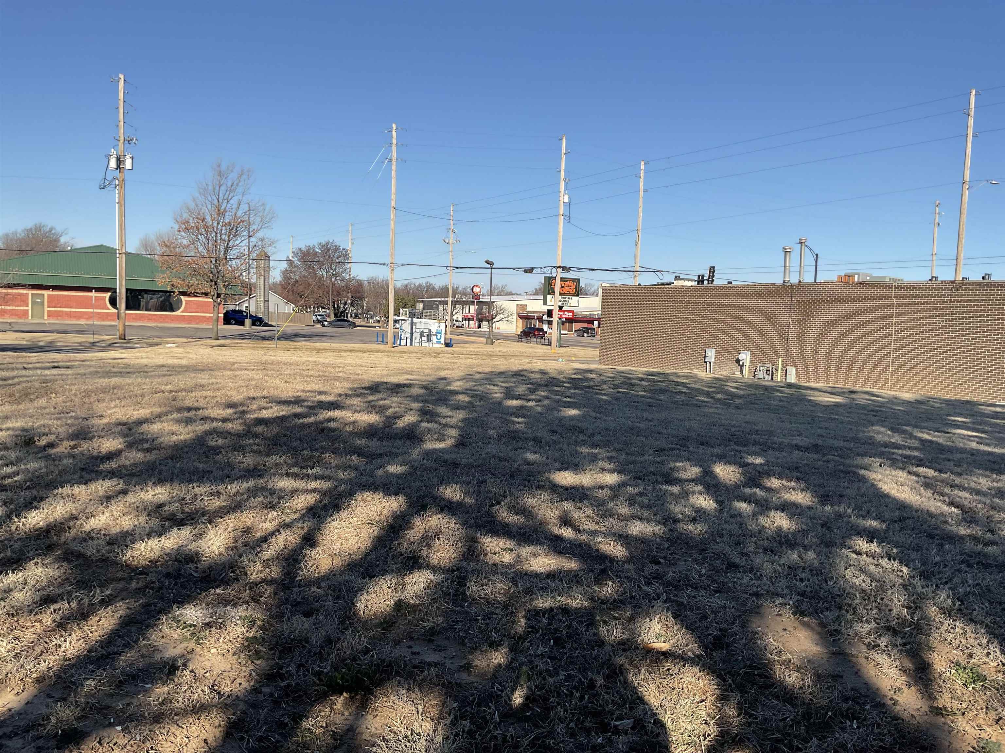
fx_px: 842
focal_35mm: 29
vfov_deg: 48.2
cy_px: 376
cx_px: 502
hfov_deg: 61.7
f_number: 1.8
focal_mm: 3
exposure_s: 1/1848
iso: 16
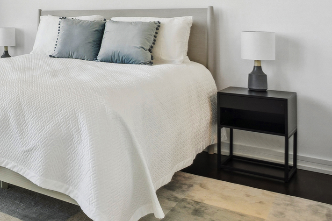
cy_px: 13
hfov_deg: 32.9
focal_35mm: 46
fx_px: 424
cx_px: -89
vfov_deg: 27.9
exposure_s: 1/200
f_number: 8
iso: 100
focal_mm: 17
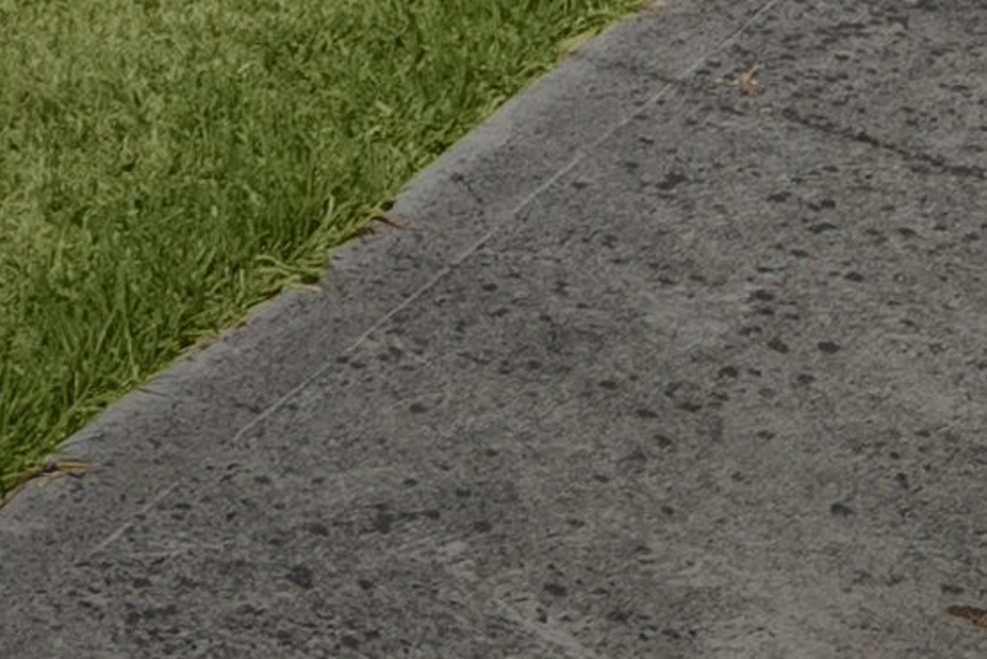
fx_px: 3758
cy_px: -1757
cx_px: -351
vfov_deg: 7.7
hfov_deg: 14.3
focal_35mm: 137
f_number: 7.1
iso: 640
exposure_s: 1/640
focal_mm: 18
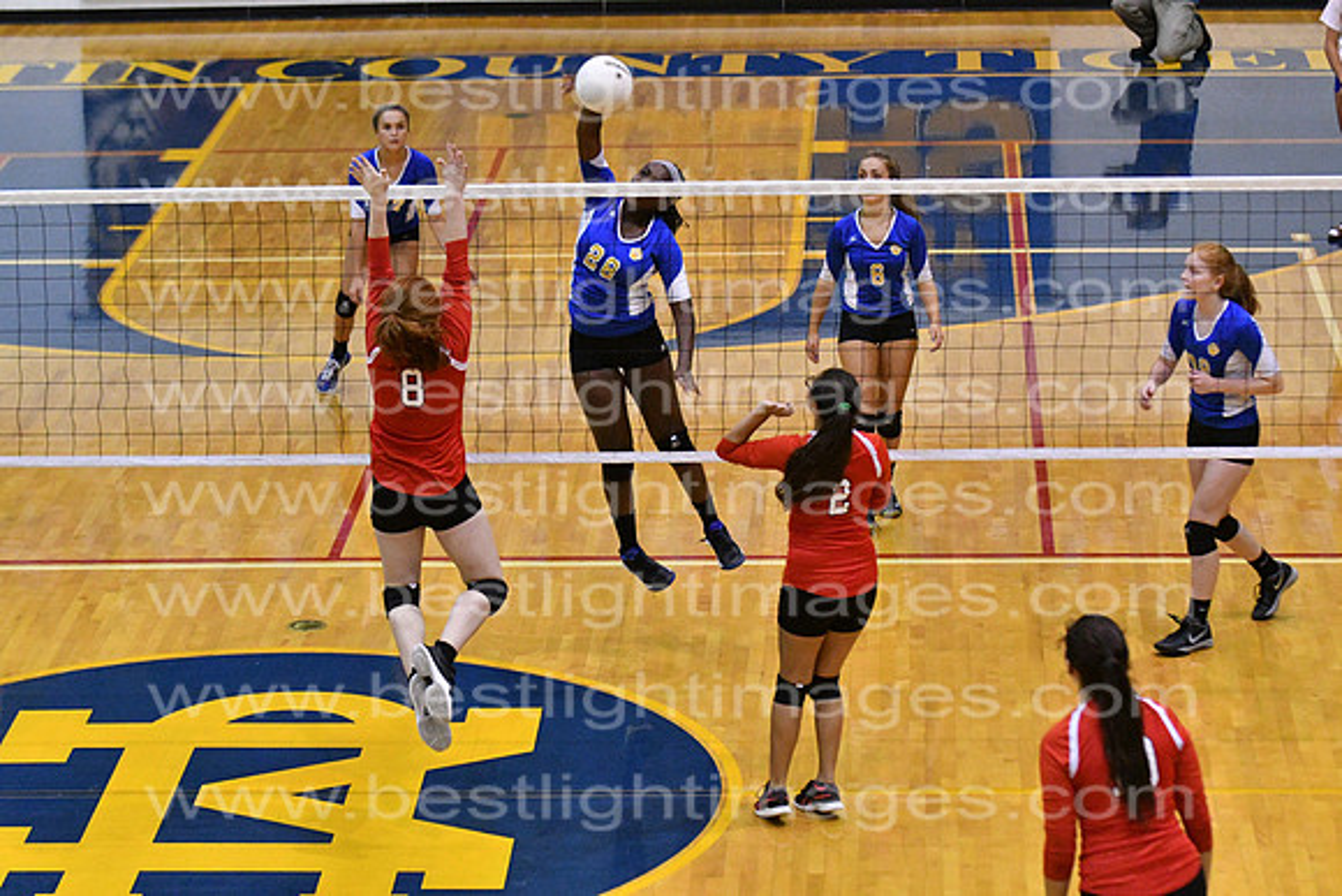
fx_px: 7830
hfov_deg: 9.8
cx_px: 671
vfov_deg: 6.5
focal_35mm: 210
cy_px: 448
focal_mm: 140
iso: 8000
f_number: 3.5
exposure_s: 1/640
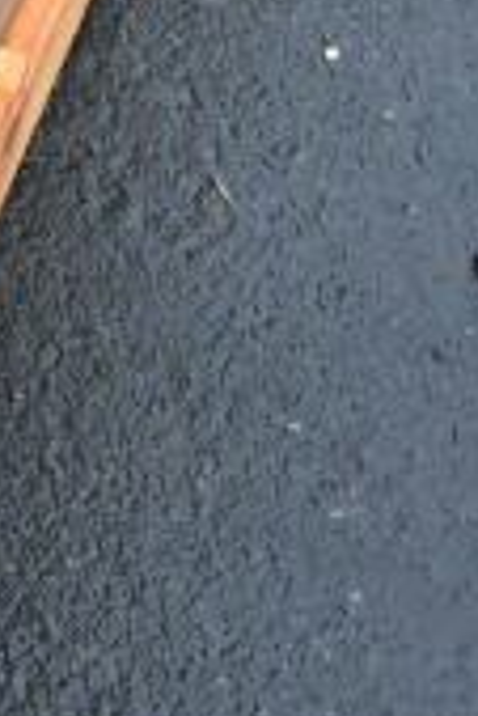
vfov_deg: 11.9
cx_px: -715
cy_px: -877
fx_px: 2902
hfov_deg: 8.5
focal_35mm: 146
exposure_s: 1/320
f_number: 9
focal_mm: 18
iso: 1600
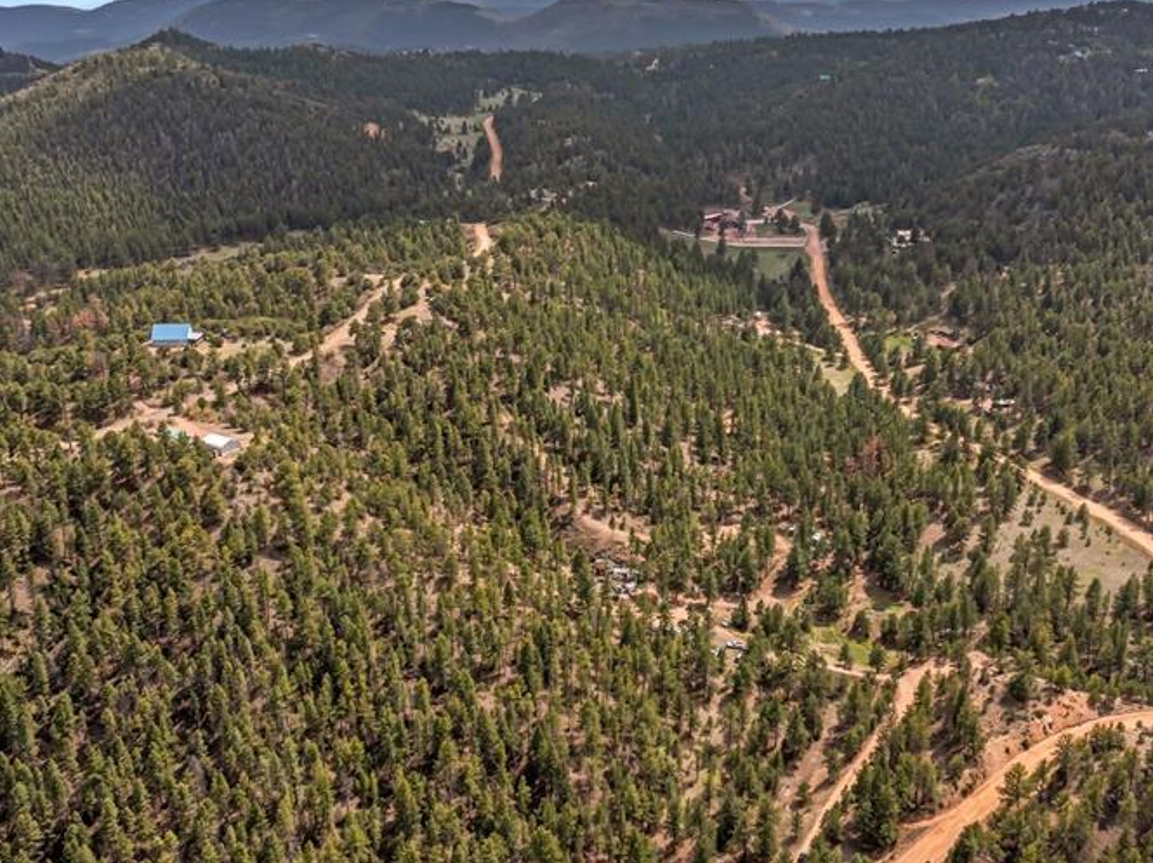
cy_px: 392
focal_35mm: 37
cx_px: 599
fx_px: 1232
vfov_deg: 38.6
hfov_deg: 50.2
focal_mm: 12.29
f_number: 2.8
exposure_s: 1/200
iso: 100
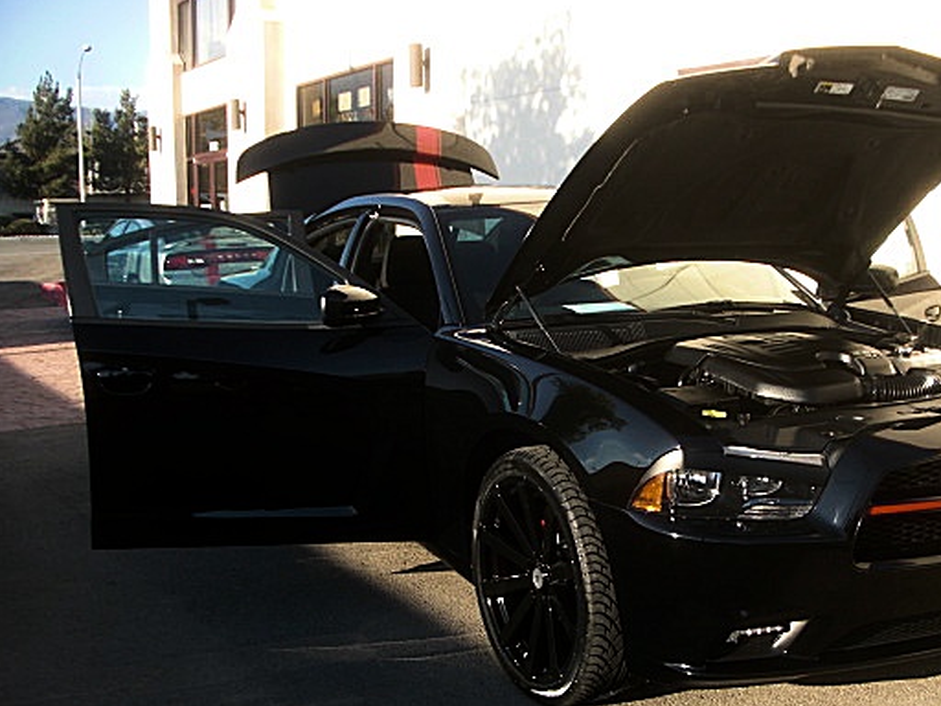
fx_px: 1223
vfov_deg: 32.1
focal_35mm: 45
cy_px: 432
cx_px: 573
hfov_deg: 41.8
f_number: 2.8
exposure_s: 1/250
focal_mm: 6.3
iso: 50
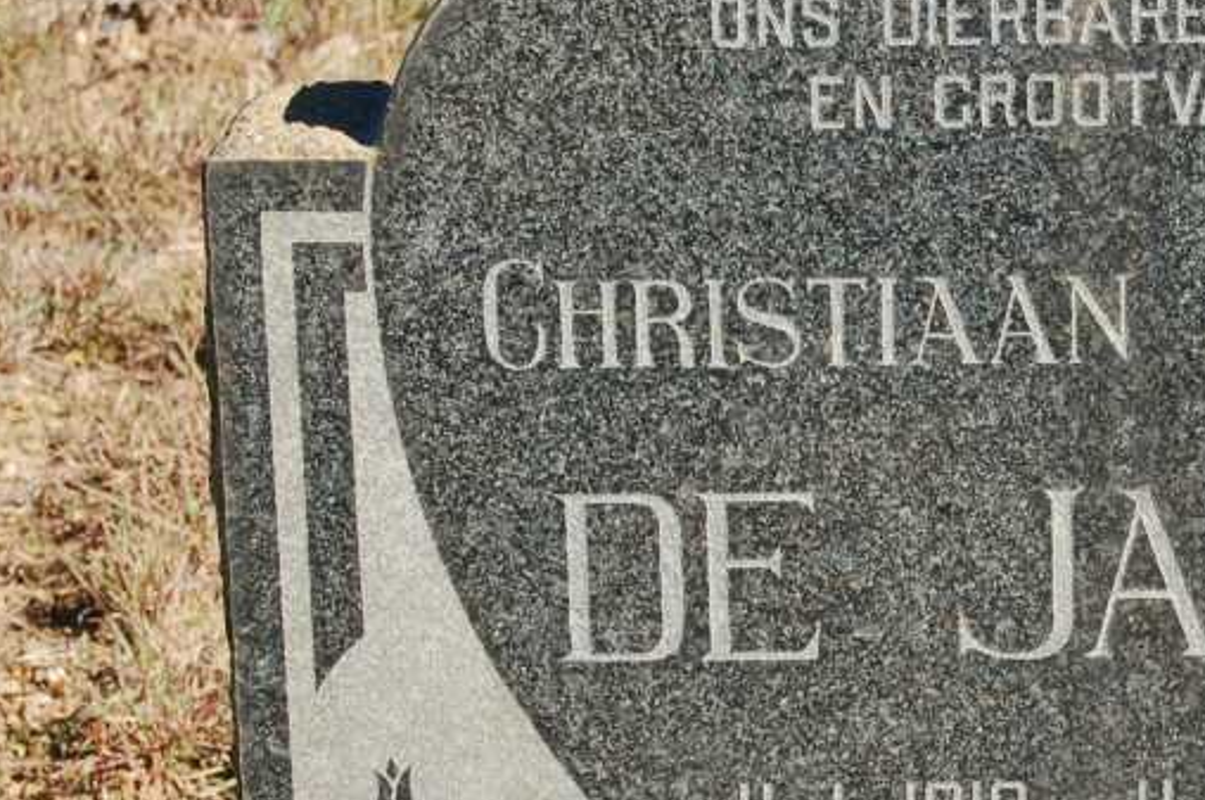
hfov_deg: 12.5
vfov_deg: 8.4
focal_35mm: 163
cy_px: 550
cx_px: 1108
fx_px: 5447
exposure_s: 1/320
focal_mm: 46
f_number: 6.3
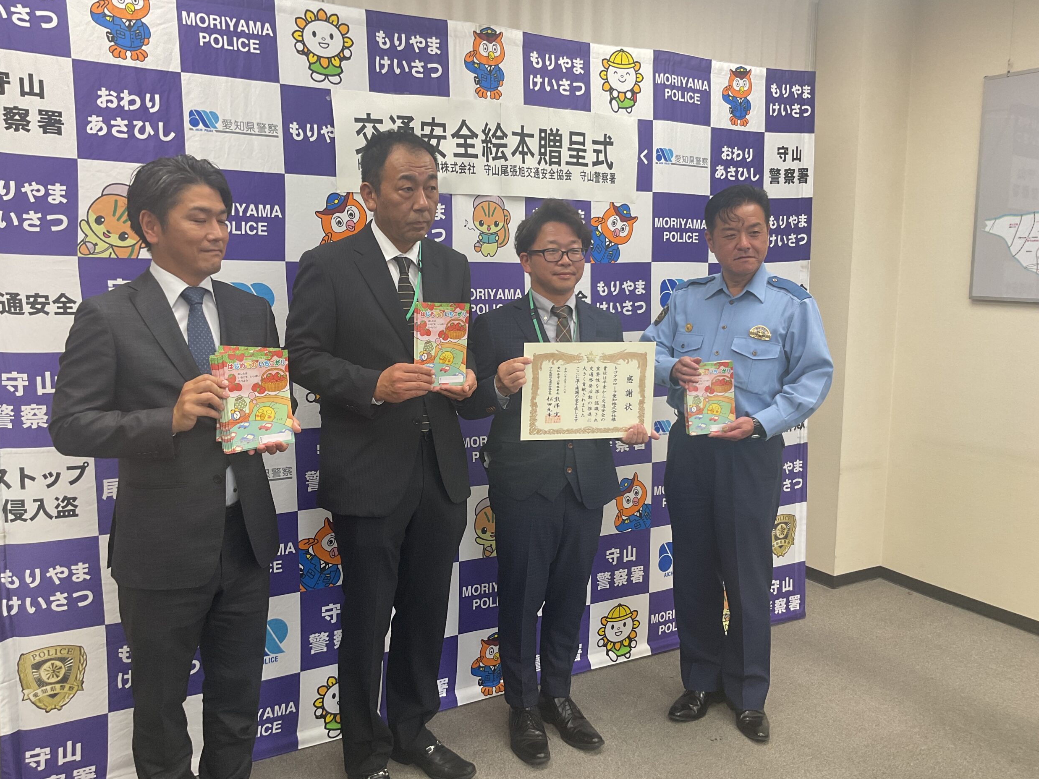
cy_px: 382
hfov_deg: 60.0
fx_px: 900
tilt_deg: -7.6
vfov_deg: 46.8
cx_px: 502
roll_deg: -0.8
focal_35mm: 30
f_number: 1.8
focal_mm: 3
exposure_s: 1/120
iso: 50
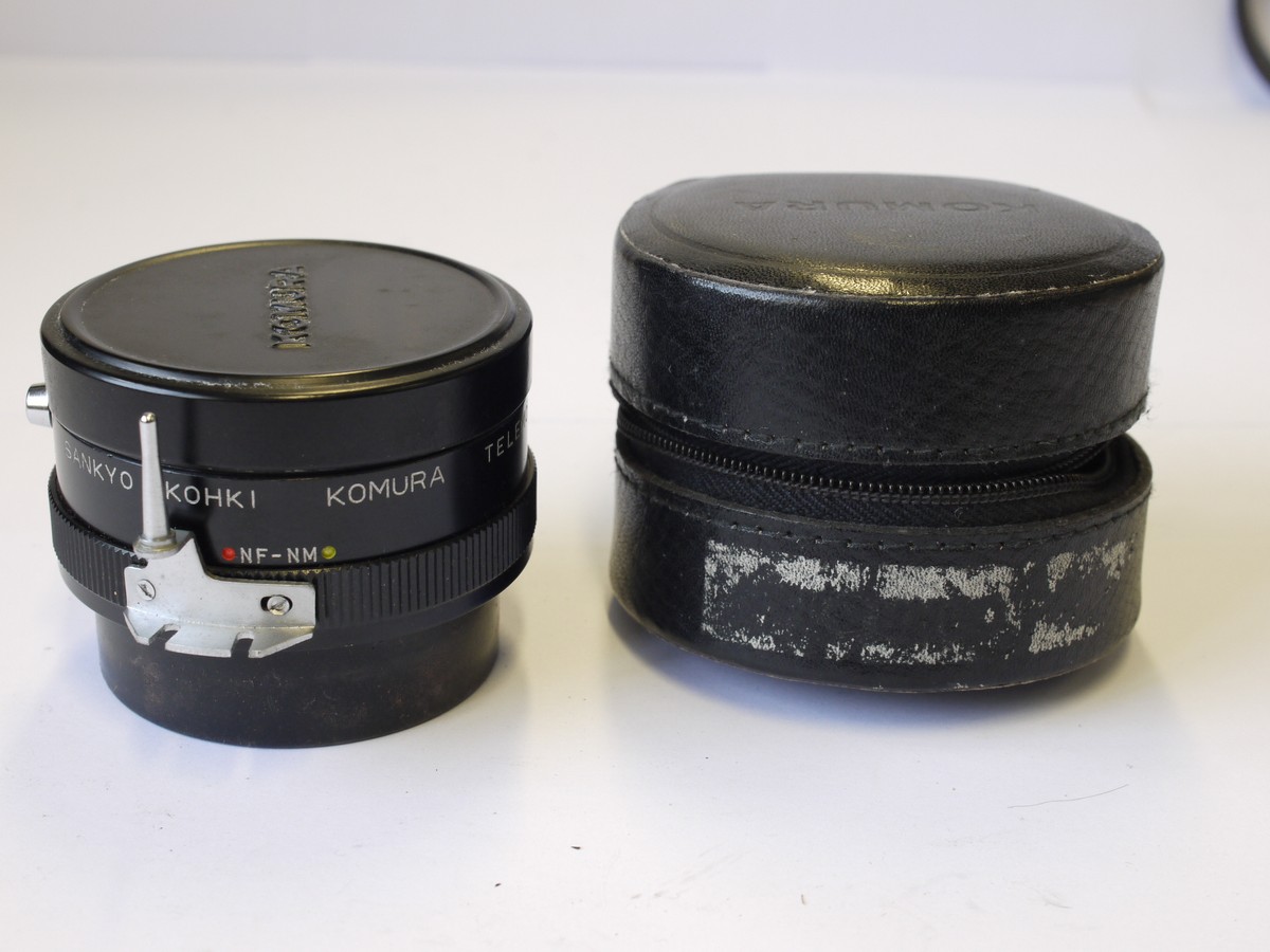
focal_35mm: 60
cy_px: 476
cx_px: 635
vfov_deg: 24.4
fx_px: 2201
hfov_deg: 32.2
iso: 400
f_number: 8
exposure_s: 1/30
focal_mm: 30
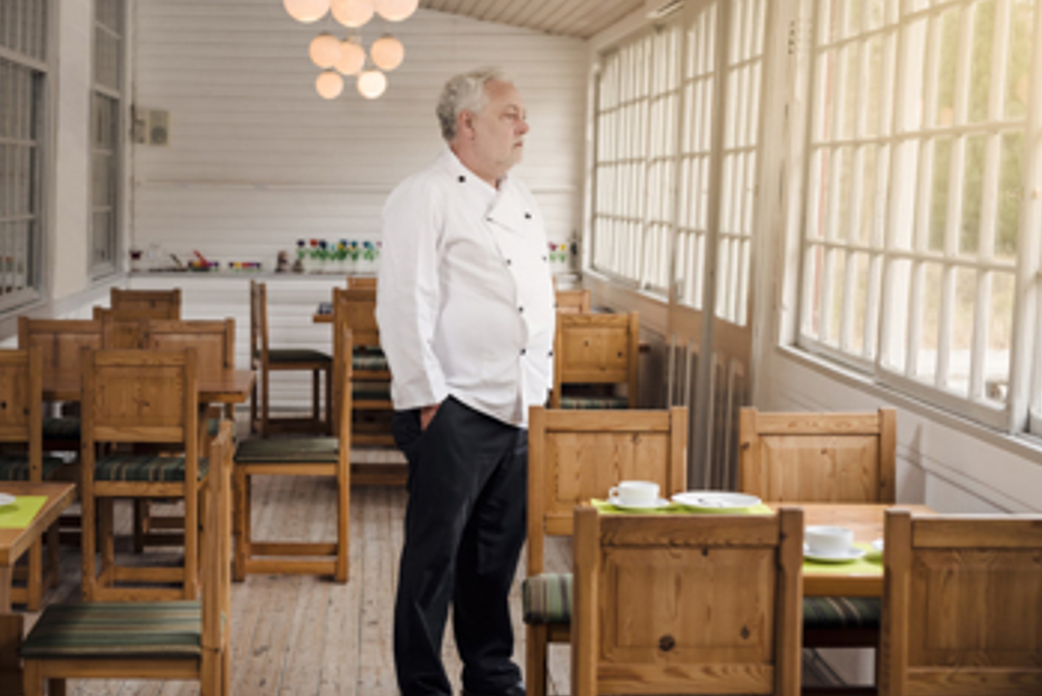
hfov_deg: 30.8
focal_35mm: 65
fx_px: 1882
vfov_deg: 20.9
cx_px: 367
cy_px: 294
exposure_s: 1/125
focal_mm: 50
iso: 200
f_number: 3.5
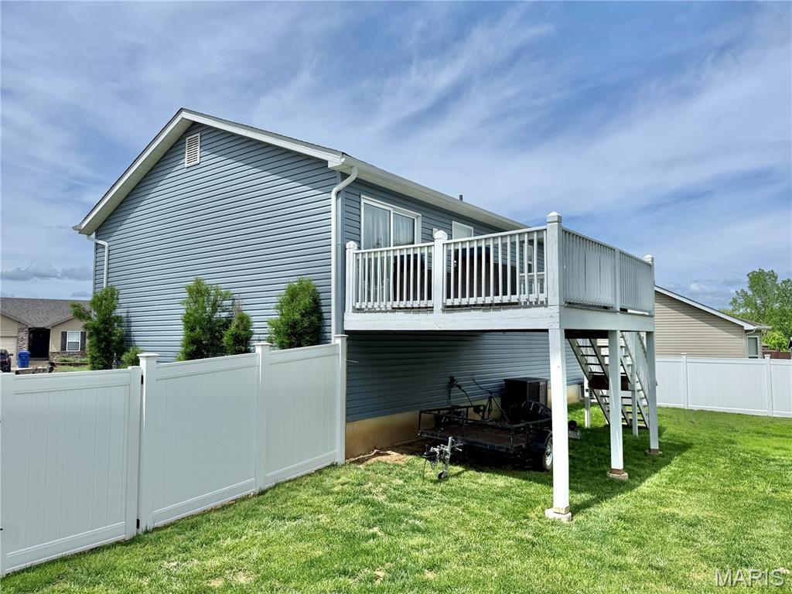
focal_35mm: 24
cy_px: 297
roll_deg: -0.7
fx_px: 549
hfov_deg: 71.6
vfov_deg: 56.8
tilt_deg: +3.6
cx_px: 396
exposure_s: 1/9091
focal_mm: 6.76
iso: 80
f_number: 1.78
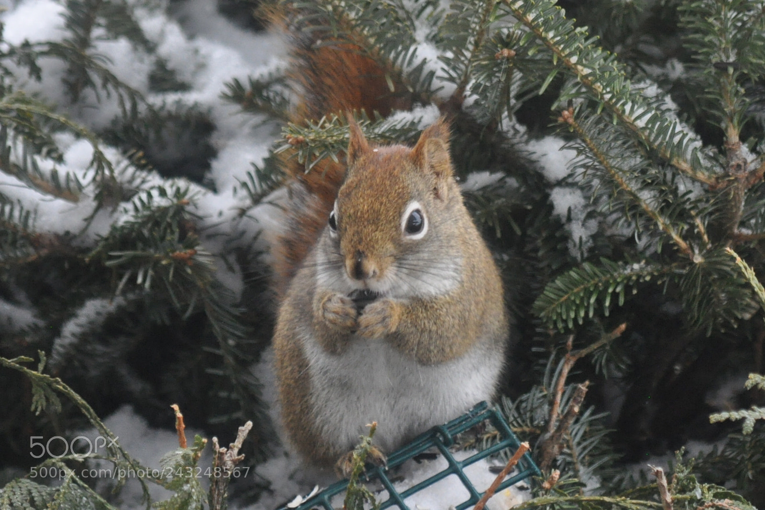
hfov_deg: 6.9
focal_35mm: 300
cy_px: 255
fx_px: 6375
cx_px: 382
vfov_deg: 4.6
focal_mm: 200
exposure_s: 1/250
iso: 1600
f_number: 5.6
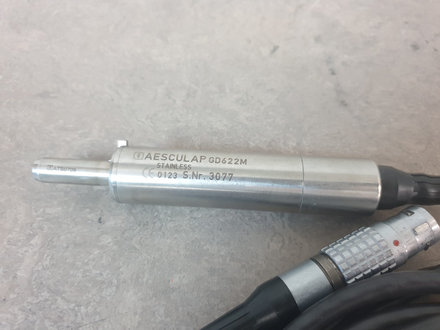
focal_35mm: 26
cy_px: 165
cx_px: 220
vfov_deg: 53.1
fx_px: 330
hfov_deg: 67.3
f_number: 1.5
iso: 250
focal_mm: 4.3
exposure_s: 1/33
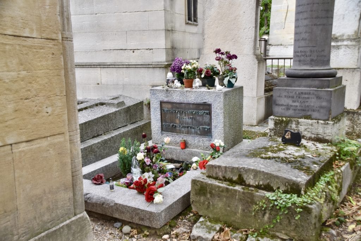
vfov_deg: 34.2
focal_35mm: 39
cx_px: 180
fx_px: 391
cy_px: 120
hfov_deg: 49.5
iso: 200
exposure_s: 1/160
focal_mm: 26
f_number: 6.3
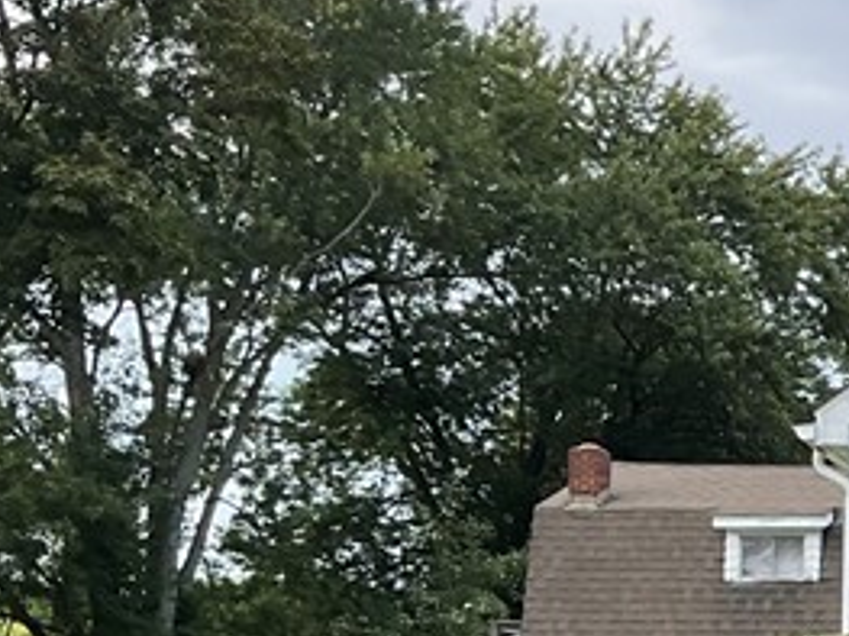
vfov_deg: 12.8
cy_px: 746
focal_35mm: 113
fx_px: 2770
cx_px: 1188
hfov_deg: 16.2
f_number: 1.8
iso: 16
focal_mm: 3
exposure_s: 1/534
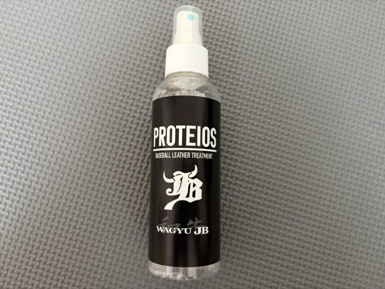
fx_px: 289
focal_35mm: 26
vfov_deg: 53.1
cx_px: 192
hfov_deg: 67.3
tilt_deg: -83.6
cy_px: 144
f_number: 1.6
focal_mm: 5.96
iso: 640
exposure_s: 1/37
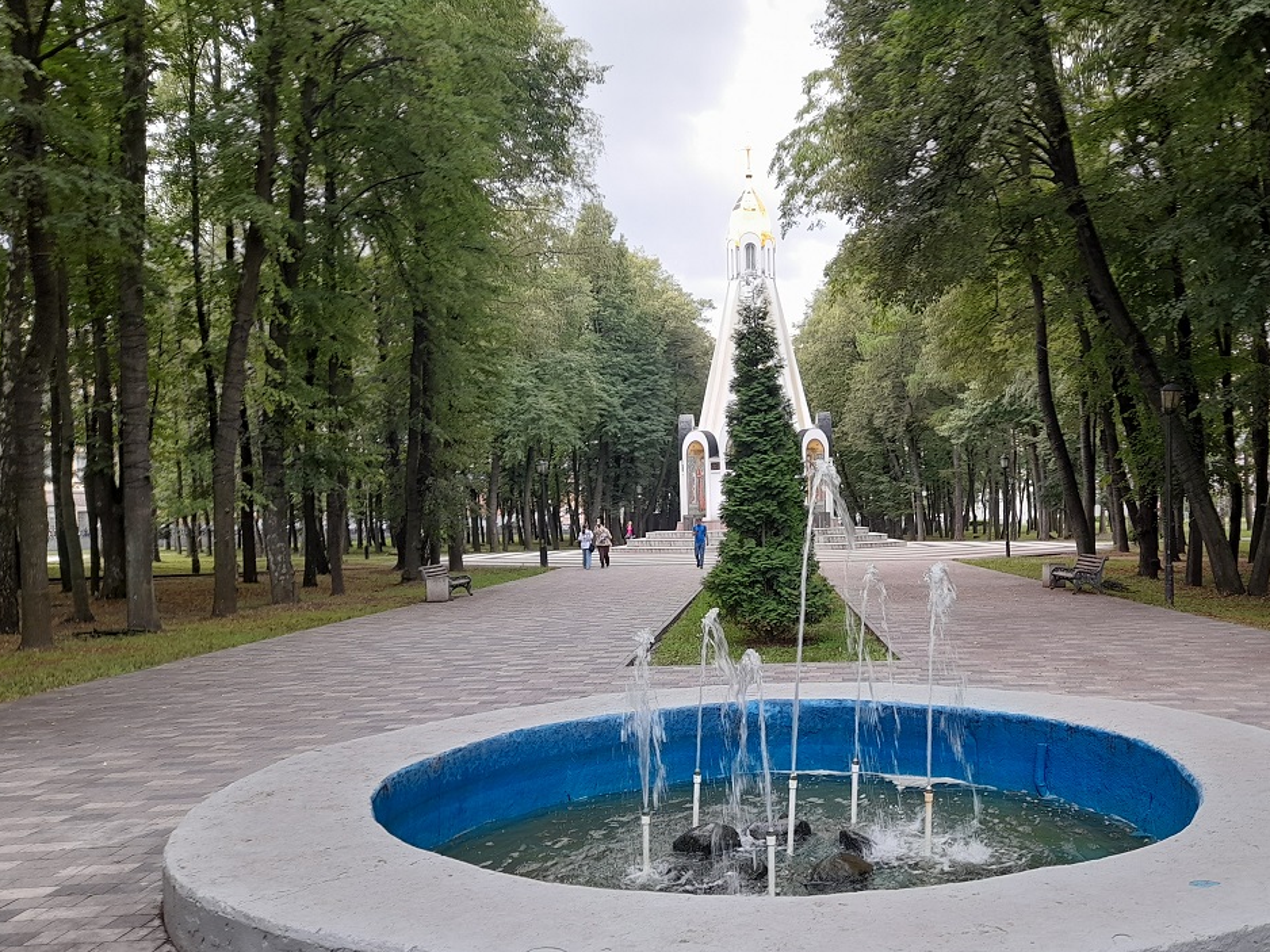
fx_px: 1174
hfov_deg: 56.2
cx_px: 787
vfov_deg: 44.0
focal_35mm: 32
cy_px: 555
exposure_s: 1/50
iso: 25
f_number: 2
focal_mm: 4.6
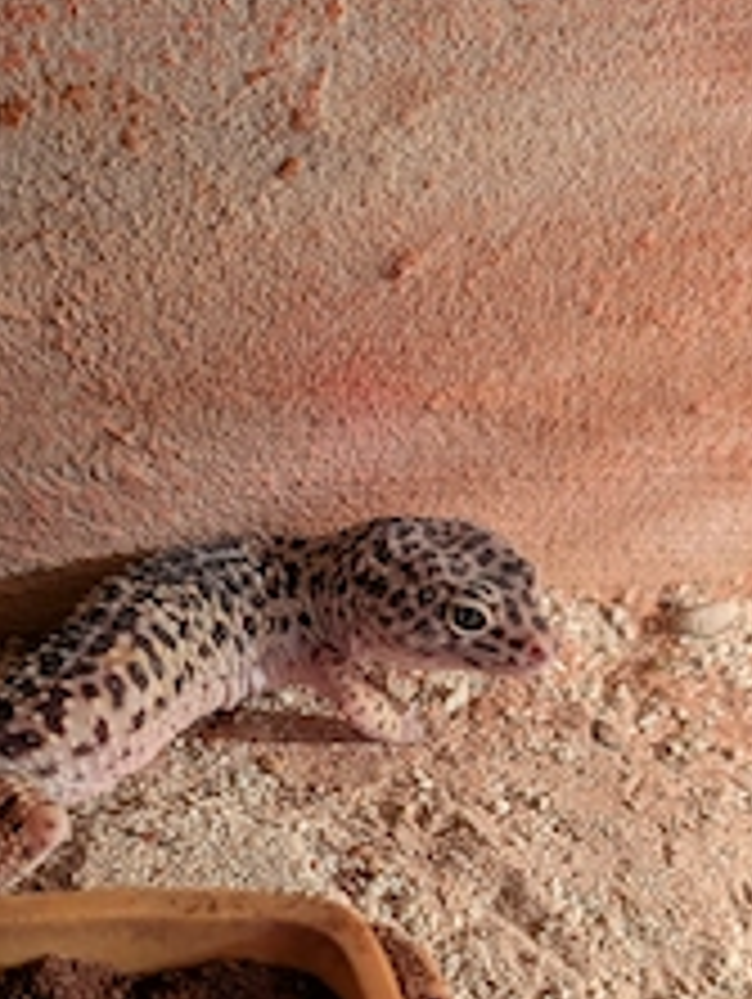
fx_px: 1243
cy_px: 765
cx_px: 302
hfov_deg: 33.6
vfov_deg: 42.3
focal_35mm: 43
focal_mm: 6.9
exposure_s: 1/25
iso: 634
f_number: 1.68
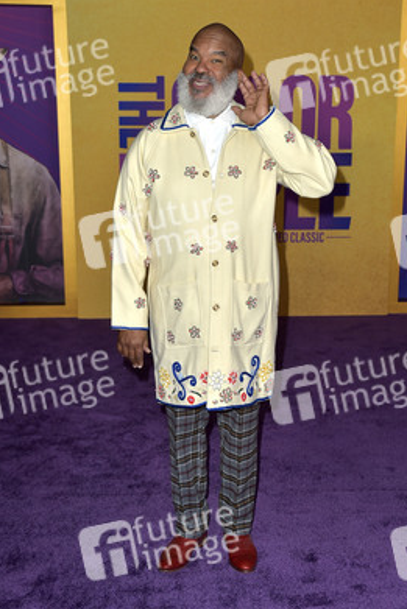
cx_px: 205
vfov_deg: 42.7
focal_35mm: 46
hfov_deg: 29.3
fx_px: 779
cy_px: 310
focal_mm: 45
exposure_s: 1/250
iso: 320
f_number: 6.3
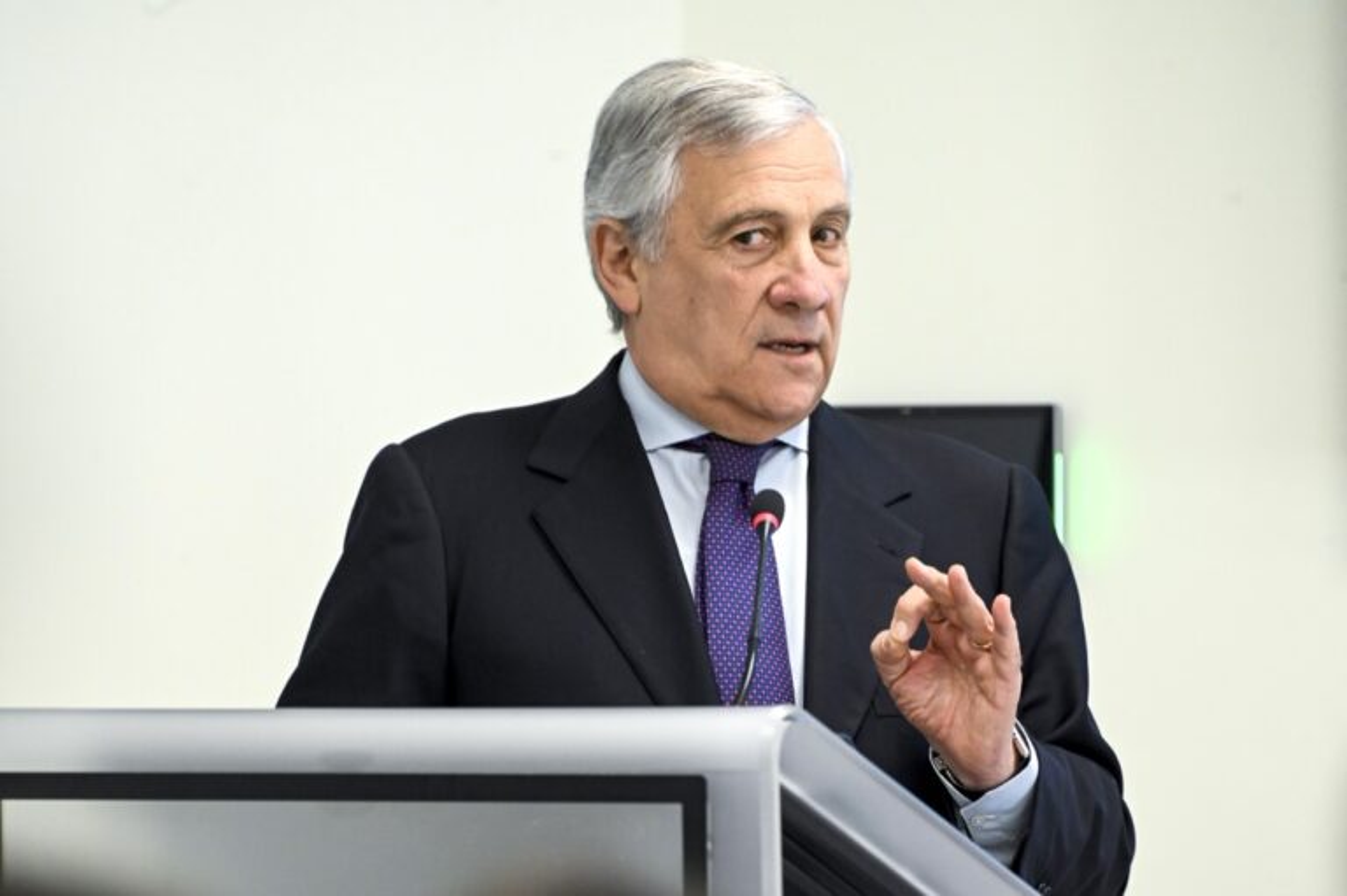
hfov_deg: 6.9
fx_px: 11217
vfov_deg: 4.6
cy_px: 448
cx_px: 674
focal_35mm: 300
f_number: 9
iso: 4000
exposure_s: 1/125
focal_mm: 300
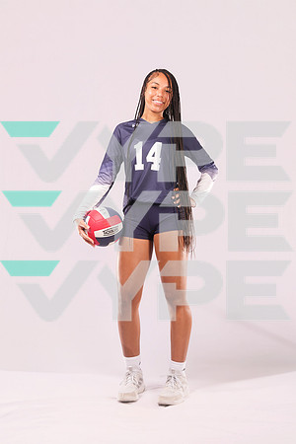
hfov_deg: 38.9
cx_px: 148
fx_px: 419
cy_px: 222
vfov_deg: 55.8
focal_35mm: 34
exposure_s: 1/100
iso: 200
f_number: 6.3
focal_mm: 34
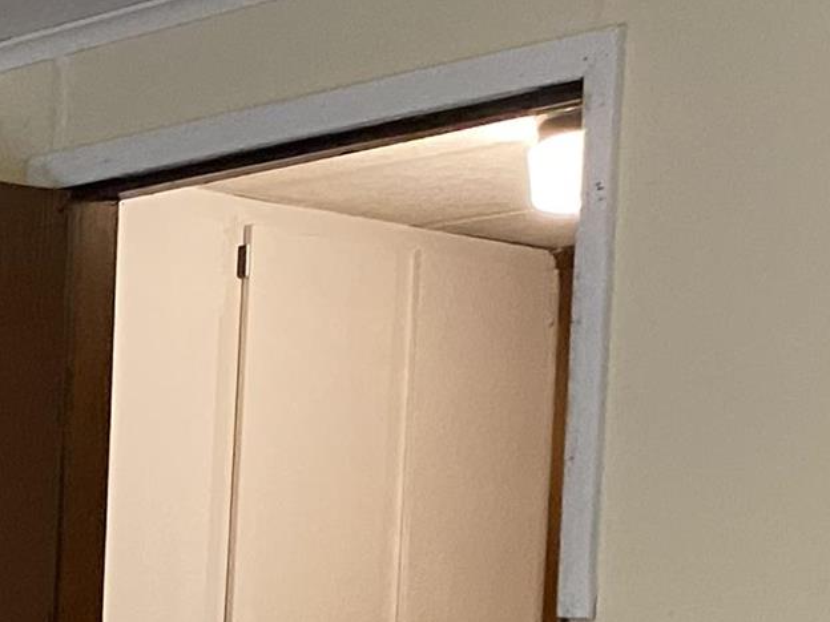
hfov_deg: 14.1
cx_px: -521
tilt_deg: -7.0
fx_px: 3069
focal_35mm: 128
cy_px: 1147
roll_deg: -1.0
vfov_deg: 10.8
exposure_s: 1/60
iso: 320
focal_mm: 4.25
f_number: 1.8
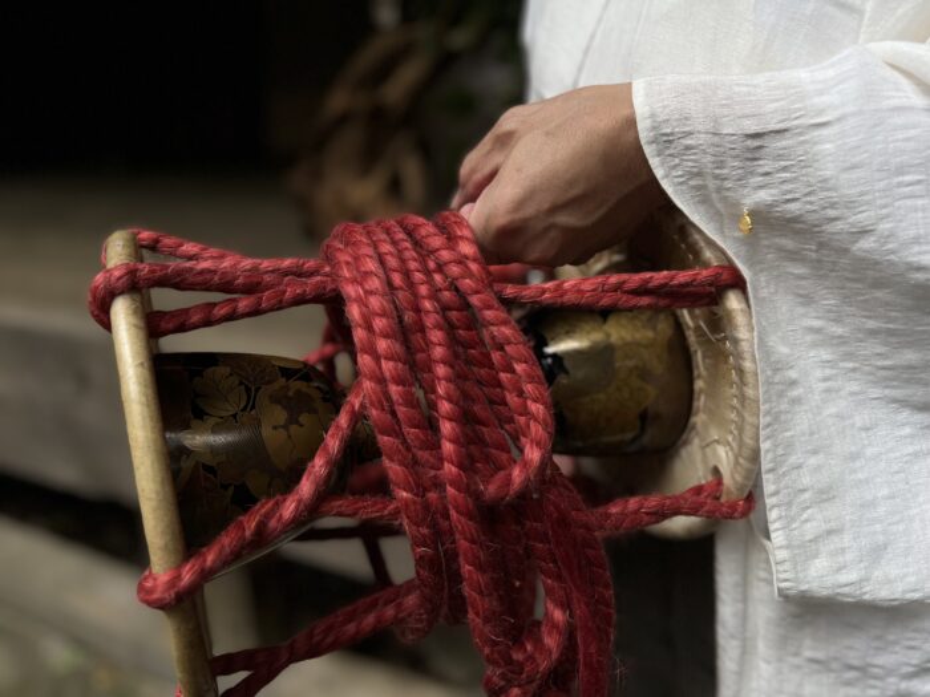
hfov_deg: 67.3
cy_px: 348
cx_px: 465
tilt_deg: -17.3
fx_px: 699
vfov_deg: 53.1
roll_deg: +3.1
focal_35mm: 26
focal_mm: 5.7
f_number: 1.5
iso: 50
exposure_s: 1/355
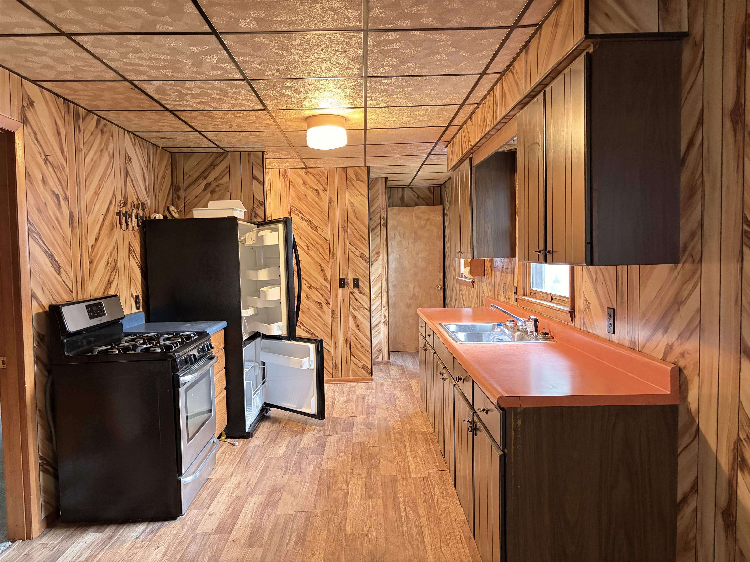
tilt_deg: -1.5
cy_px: 281
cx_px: 375
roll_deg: +1.0
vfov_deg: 53.1
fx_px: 563
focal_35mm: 26
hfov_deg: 67.3
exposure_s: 1/20
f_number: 1.6
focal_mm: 5.96
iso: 1000
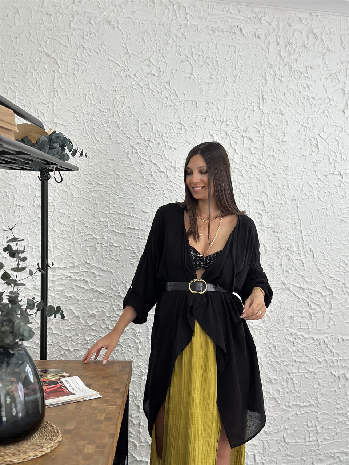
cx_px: 174
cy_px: 232
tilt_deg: -3.7
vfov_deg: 39.7
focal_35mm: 48
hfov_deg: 30.3
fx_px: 645
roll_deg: -0.5
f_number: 1.78
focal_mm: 6.86
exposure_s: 1/336
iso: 80
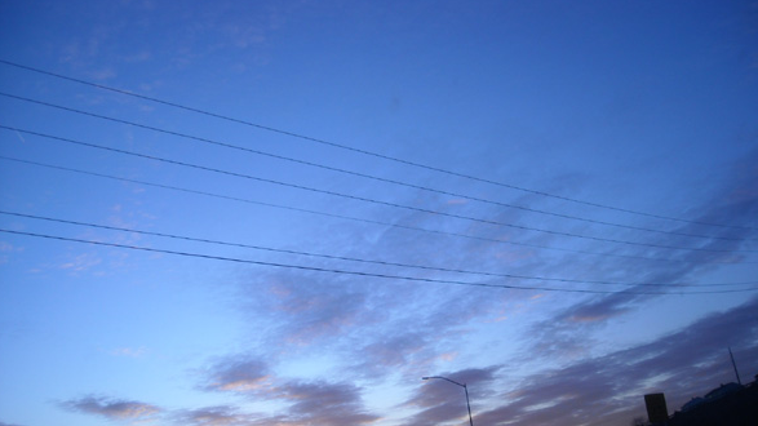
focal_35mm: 39
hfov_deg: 51.6
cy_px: 283
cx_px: 381
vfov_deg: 30.2
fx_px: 784
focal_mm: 5.7
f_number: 2.8
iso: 64
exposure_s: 1/218
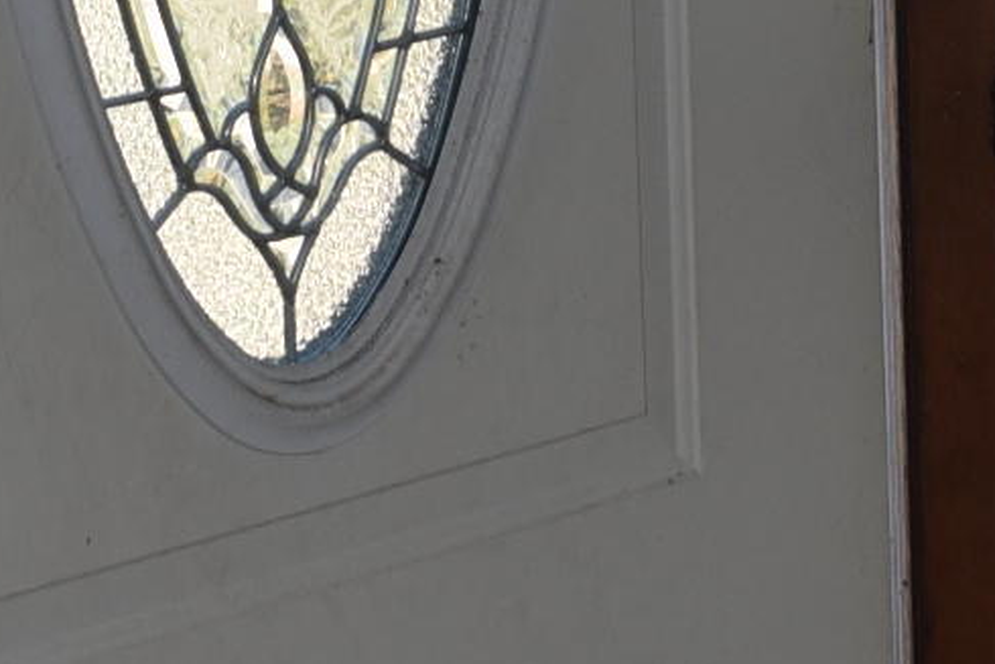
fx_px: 6082
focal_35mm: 220
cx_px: 798
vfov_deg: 5.9
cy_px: -1094
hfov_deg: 9.3
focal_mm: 24
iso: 125
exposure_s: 1/125
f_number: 5.6
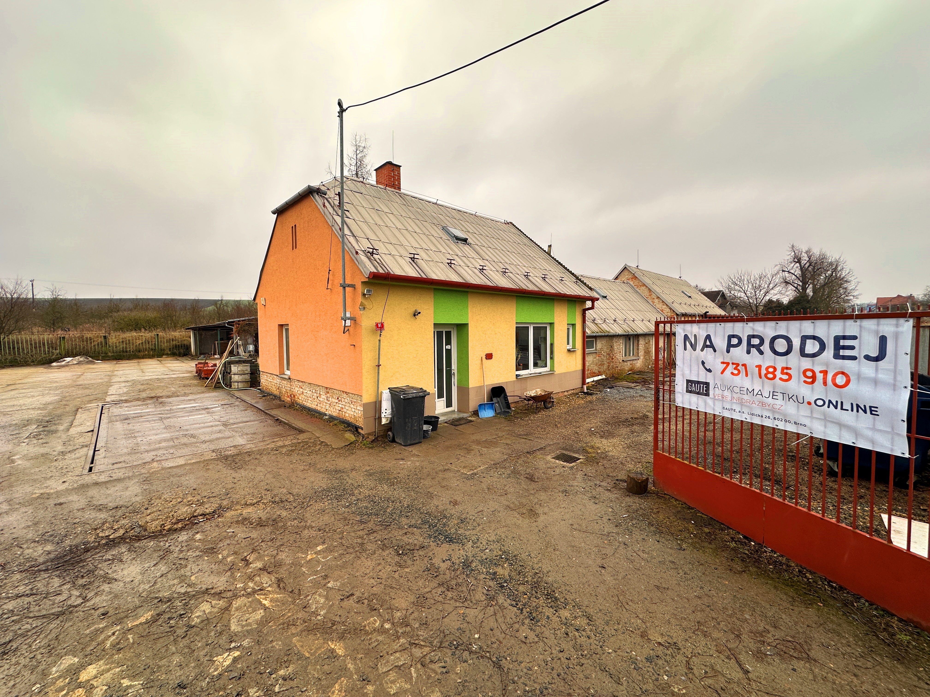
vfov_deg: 85.7
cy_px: 348
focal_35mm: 14
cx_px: 465
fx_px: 376
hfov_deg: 102.1
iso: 40
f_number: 2.2
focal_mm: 2.22
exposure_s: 1/142
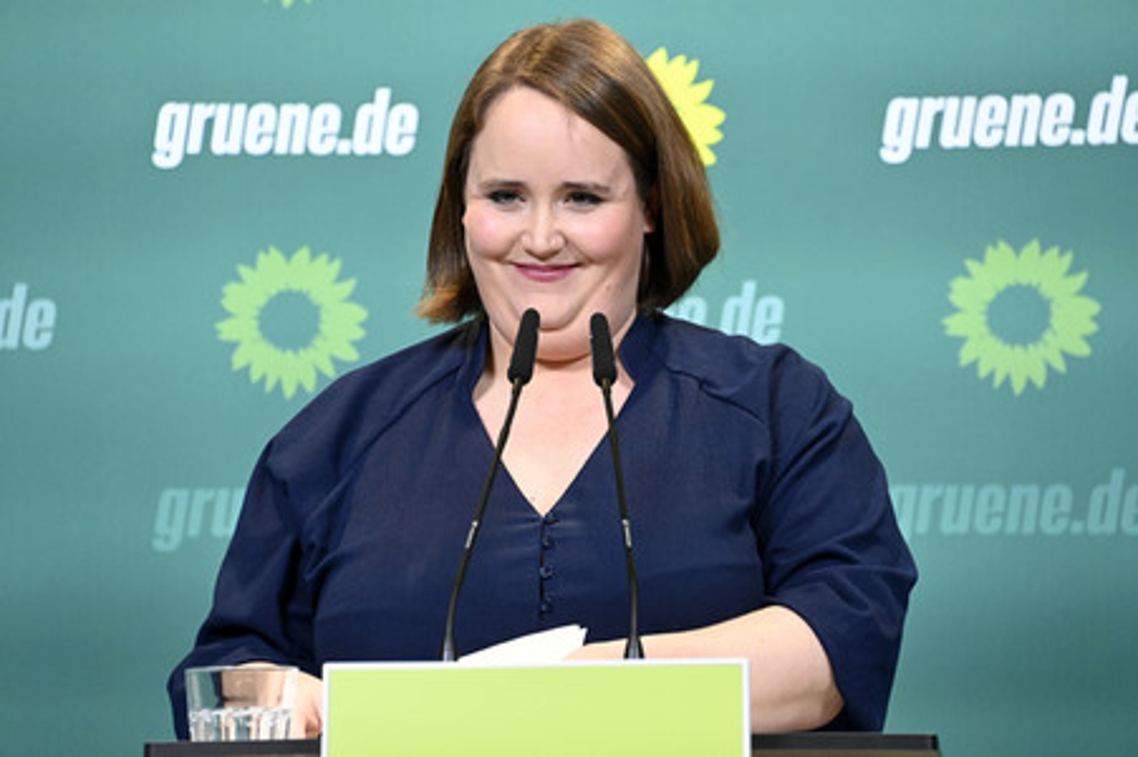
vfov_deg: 4.6
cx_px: 569
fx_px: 9476
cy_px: 378
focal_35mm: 300
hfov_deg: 6.9
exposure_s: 1/500
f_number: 6.3
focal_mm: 300
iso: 6400
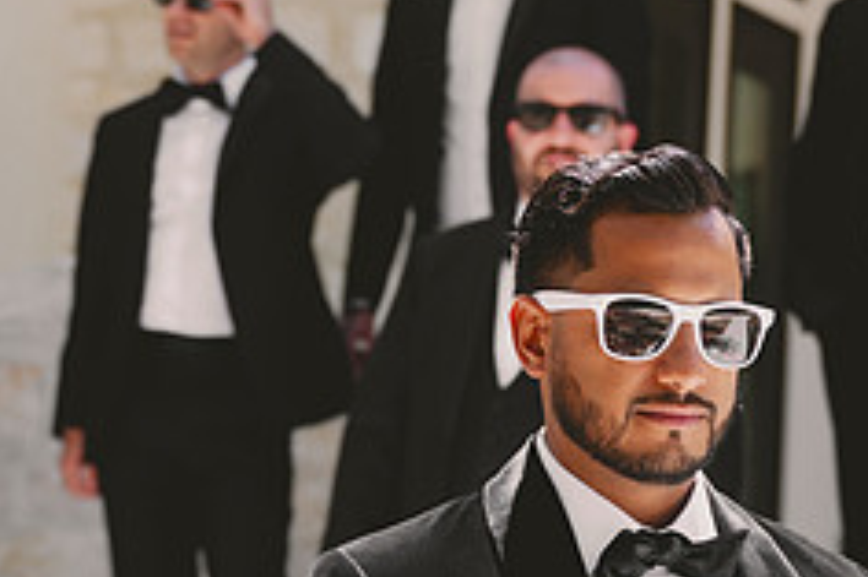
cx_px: 530
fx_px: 2843
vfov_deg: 11.6
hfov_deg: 17.3
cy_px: 452
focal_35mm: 118
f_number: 2.8
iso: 160
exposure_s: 1/640
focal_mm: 48
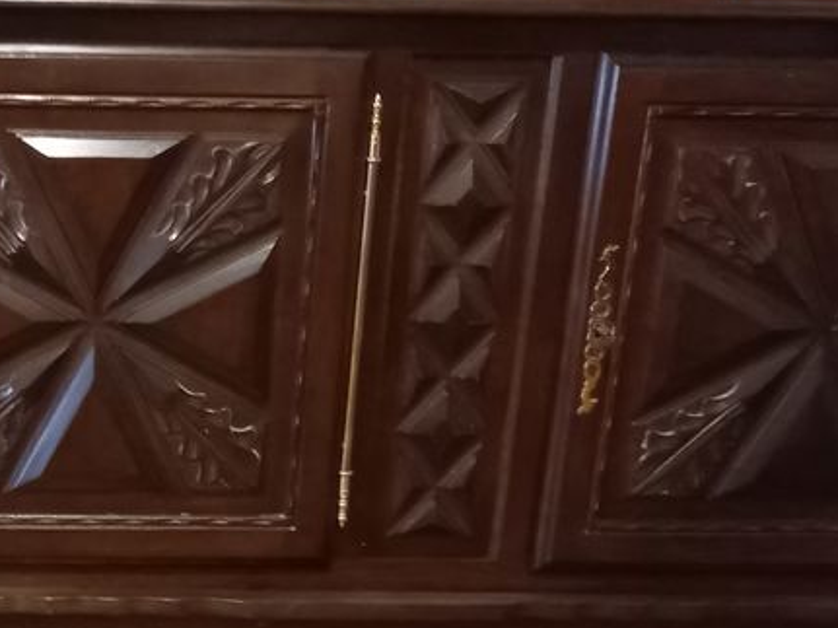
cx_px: 49
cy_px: 515
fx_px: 1404
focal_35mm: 58
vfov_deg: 24.7
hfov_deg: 31.3
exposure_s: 1/20
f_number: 1.8
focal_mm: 4.65
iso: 1600
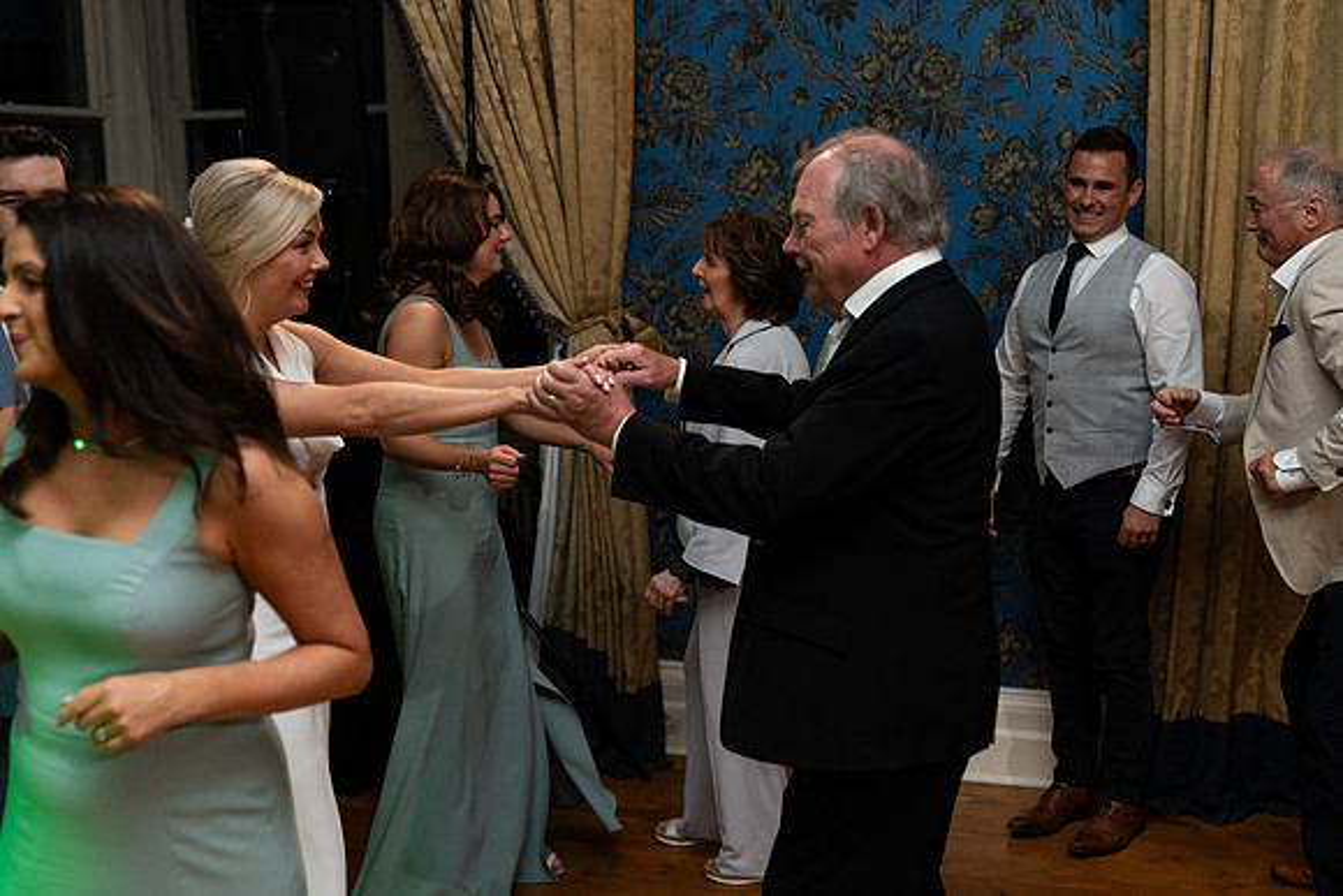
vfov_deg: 29.9
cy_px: 448
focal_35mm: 45
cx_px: 672
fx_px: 1679
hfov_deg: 43.6
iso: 1250
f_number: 2.8
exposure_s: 1/160
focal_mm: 45
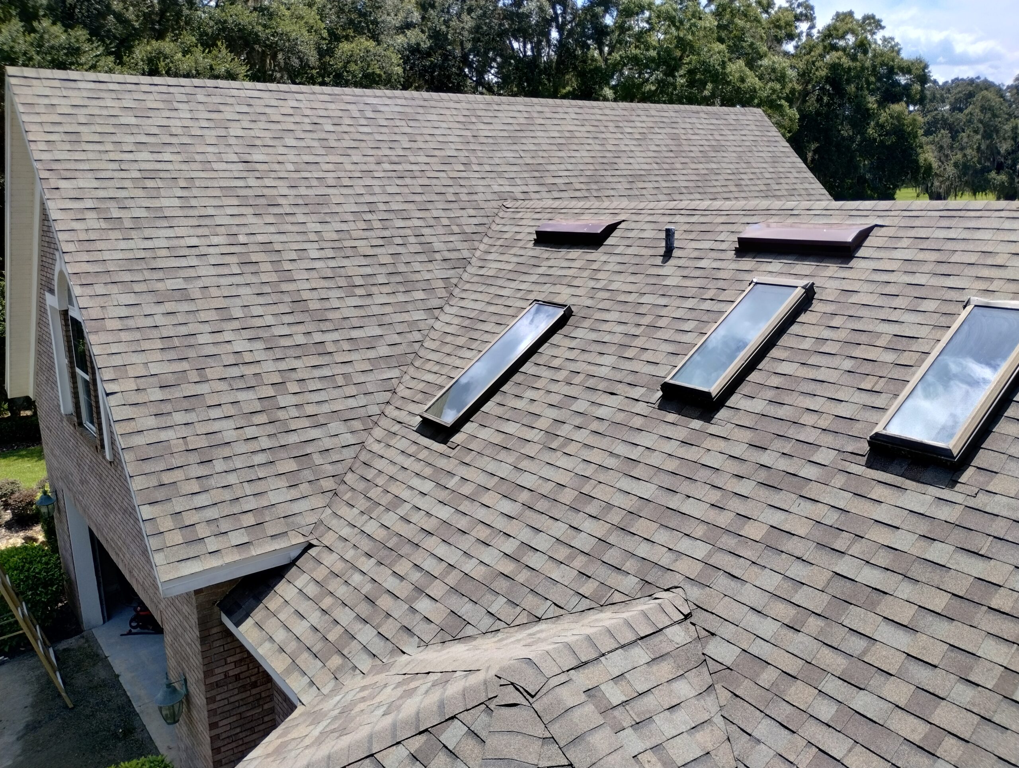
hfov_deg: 63.4
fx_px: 825
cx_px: 510
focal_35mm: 28
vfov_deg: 49.9
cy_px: 384
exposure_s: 1/476
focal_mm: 4.27
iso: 100
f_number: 1.8
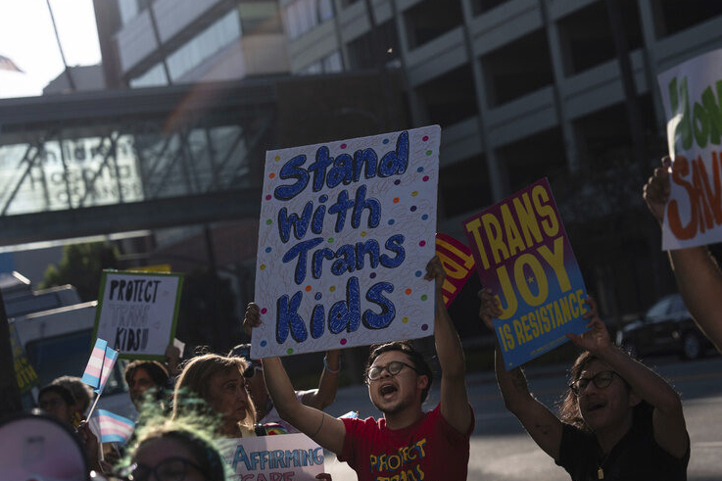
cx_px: 479
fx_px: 1644
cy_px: 329
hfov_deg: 24.7
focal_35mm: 82
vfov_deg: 16.6
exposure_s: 1/8000
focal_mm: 59
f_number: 2.8
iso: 320
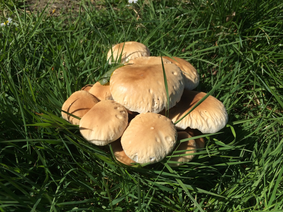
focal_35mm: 29
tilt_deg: -45.8
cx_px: 142
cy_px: 106
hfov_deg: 61.7
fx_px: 237
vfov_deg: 48.2
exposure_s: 1/2933
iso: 32
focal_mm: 4.15
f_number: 2.2
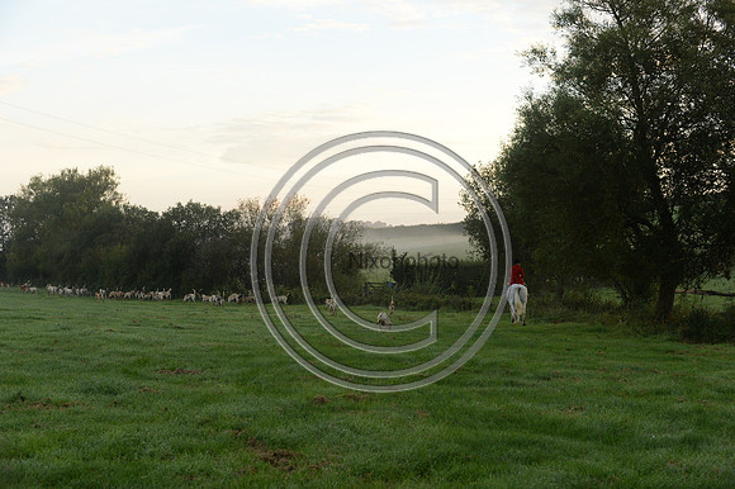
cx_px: 368
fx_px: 1428
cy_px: 244
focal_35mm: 70
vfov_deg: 19.4
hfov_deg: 28.9
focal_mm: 70
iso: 2500
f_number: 5
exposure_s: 1/640
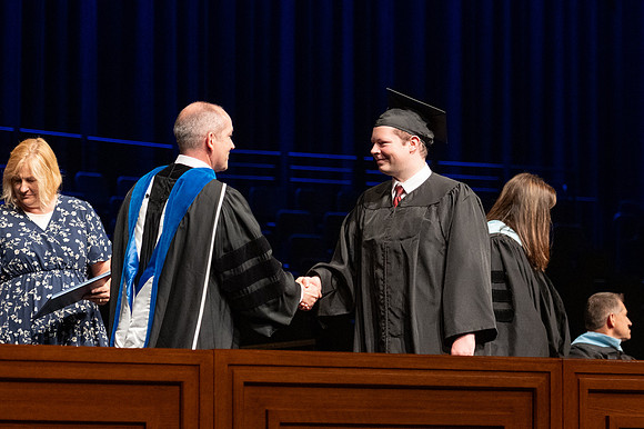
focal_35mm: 175
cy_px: 199
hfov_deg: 11.8
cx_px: 345
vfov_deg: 7.9
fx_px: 3121
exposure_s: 1/200
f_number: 2.8
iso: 1600
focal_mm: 85
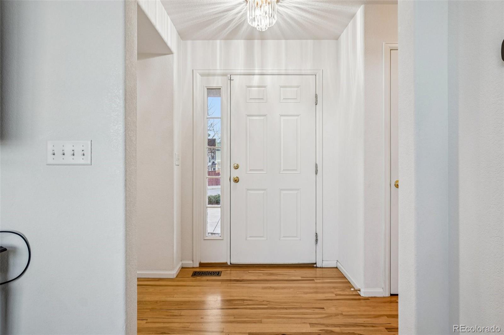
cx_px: 252
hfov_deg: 81.2
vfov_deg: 59.5
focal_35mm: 21
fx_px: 294
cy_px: 168
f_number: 8
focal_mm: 14
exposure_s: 1/20
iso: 400
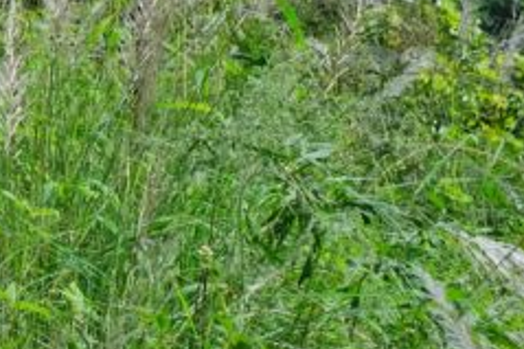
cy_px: -201
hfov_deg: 8.5
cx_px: -581
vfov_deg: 6.0
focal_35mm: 227
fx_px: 3302
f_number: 5
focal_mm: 35
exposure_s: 1/900
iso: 320
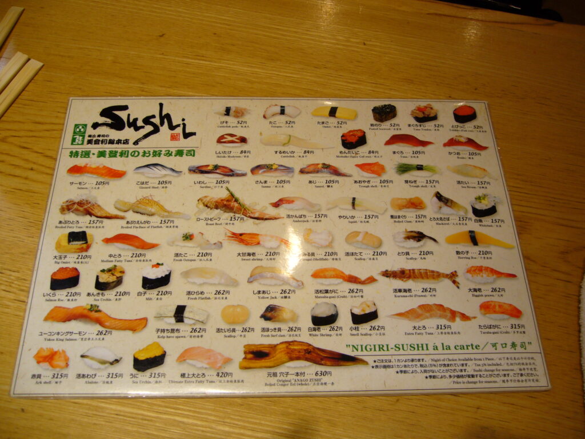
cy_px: 220
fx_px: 591
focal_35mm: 35
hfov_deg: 52.6
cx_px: 292
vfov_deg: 40.7
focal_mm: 5.8
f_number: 2.8
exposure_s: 1/60
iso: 80
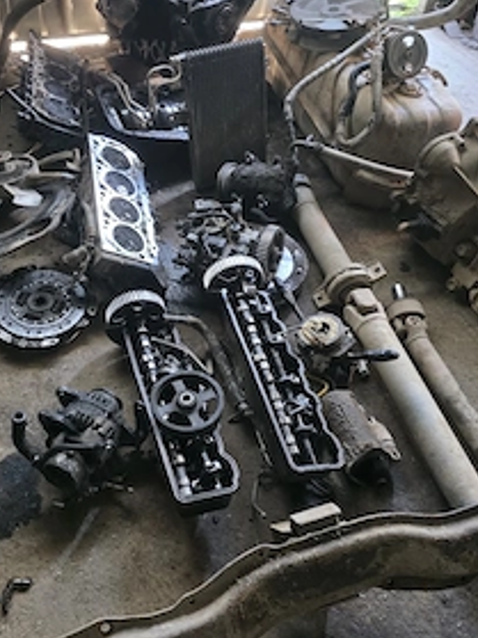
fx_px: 608
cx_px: 162
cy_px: 309
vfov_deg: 55.4
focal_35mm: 33
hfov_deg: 42.4
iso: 1250
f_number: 1.7
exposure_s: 1/101
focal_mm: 6.3
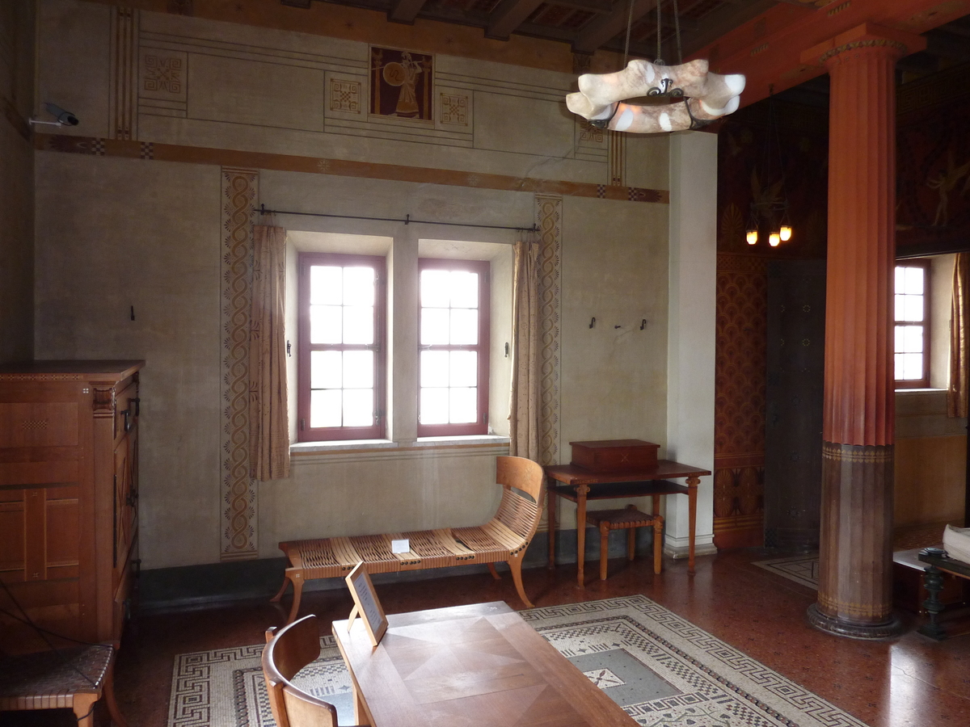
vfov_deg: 54.9
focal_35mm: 25
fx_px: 701
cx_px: 485
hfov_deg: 69.4
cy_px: 364
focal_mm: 4.1
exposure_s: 1/30
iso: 200
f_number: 3.3
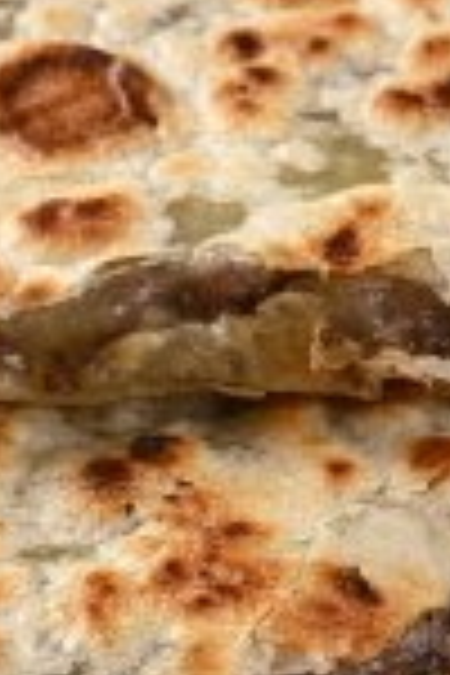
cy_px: -418
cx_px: 209
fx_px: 8043
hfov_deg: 3.2
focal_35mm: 429
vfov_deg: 4.8
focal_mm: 105
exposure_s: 1/100
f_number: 16
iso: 200
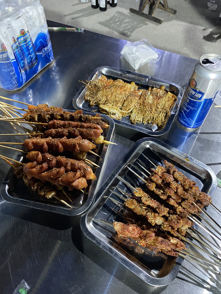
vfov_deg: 67.3
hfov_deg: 53.1
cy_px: 147
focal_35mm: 26
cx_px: 110
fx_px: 221
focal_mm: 4.25
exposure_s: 1/25
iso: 500
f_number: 1.8
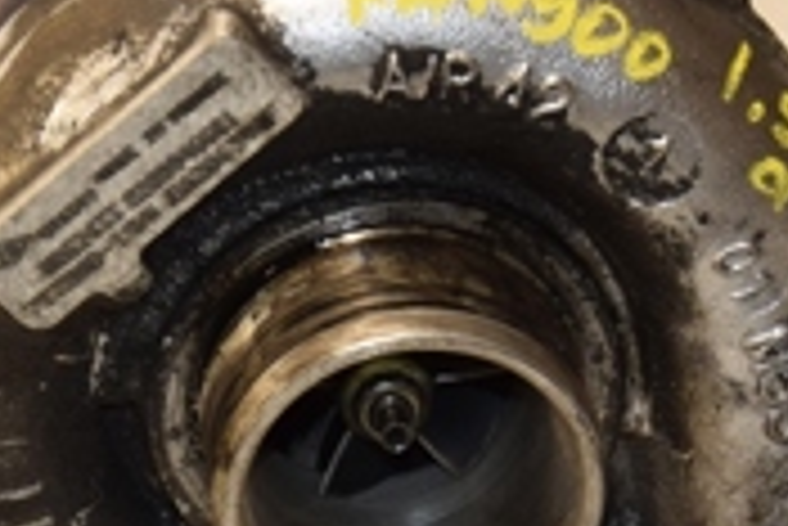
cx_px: 315
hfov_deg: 5.4
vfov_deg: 3.6
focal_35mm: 383
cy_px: 562
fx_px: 8390
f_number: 5.3
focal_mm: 70
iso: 800
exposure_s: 1/160
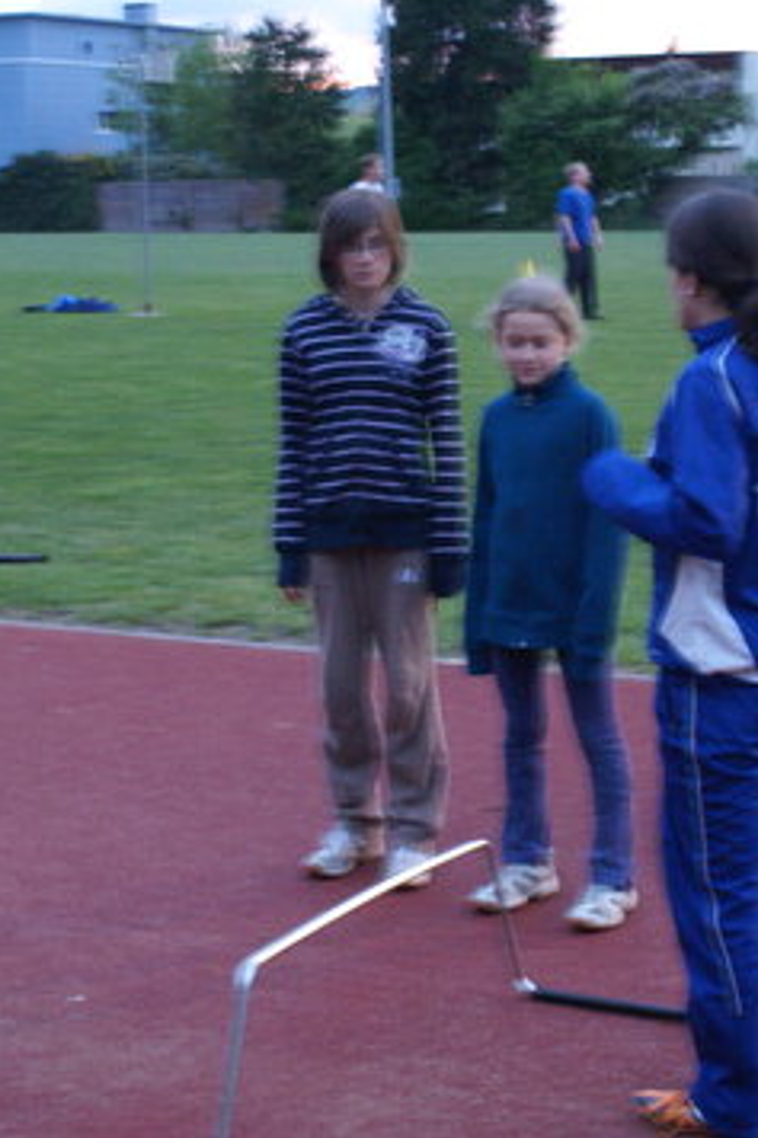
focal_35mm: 80
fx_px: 2521
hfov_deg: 17.1
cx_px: 445
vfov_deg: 25.4
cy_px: 574
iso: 800
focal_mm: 35
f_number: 5.6
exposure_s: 1/6
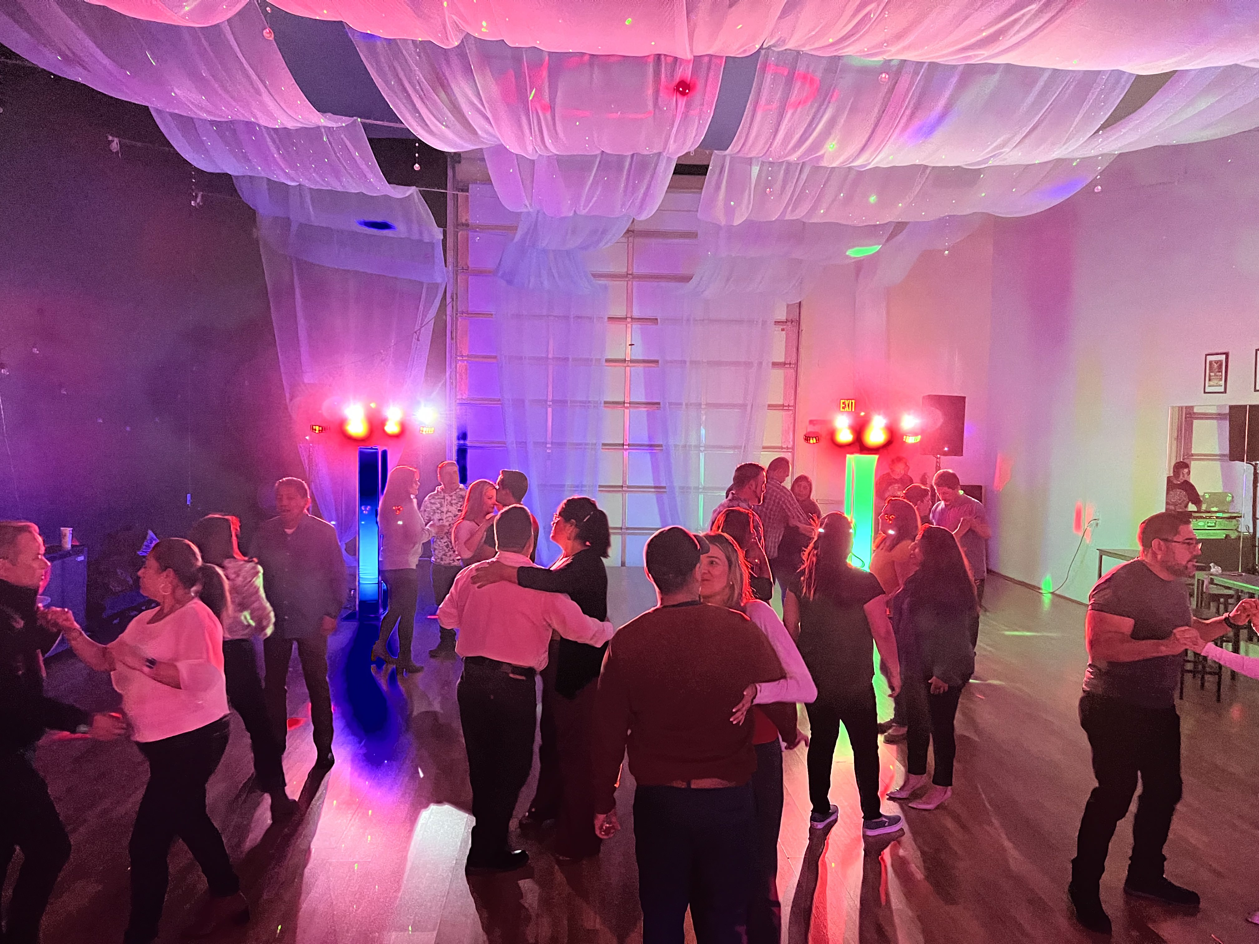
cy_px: 472
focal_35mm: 26
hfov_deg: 67.3
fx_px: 946
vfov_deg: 53.1
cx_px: 630
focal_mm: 5.7
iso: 640
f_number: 1.5
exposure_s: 1/36
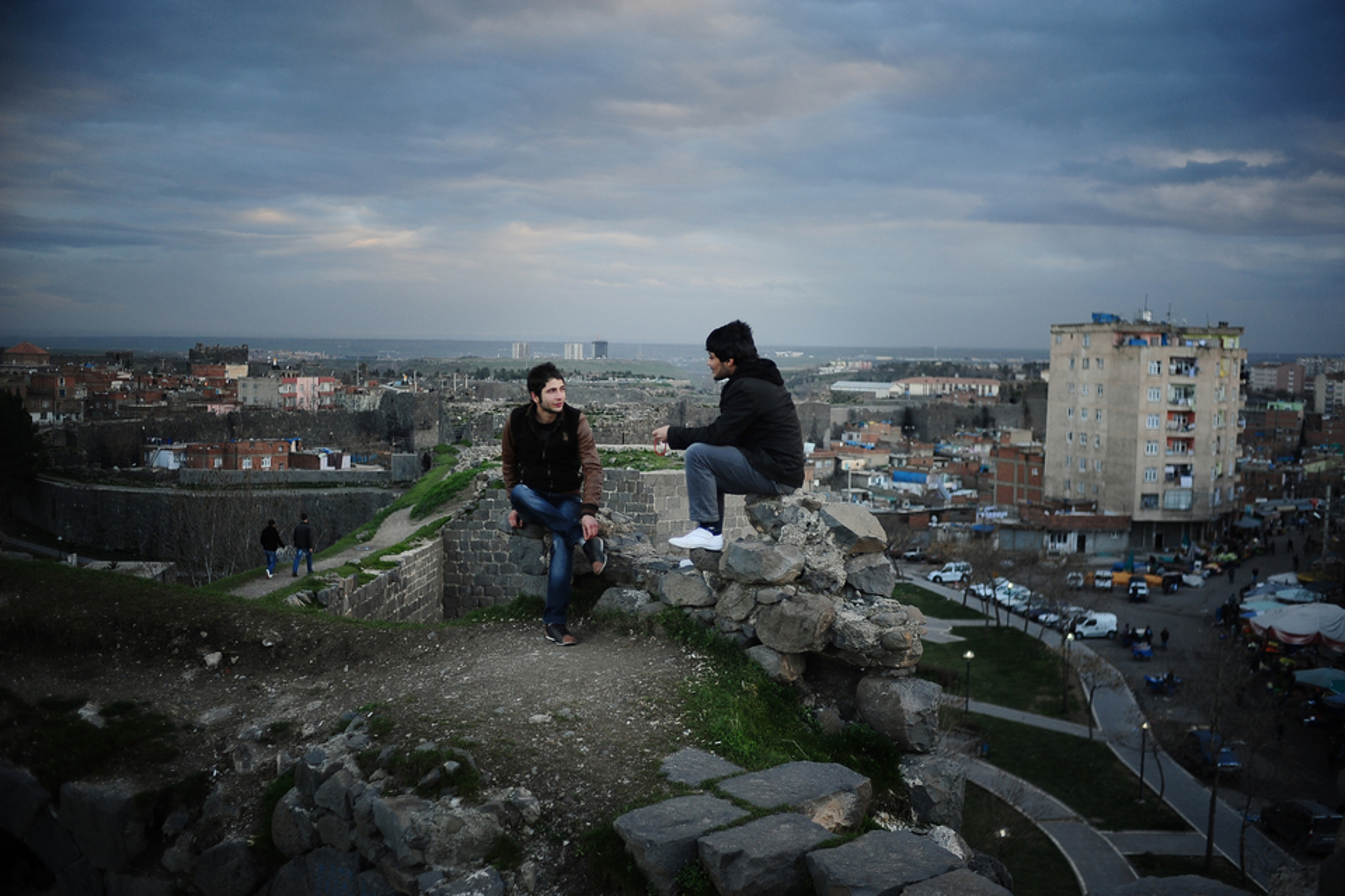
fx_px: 1307
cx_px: 672
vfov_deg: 37.8
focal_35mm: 35
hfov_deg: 54.4
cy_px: 448
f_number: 2
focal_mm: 35
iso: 500
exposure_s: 1/320
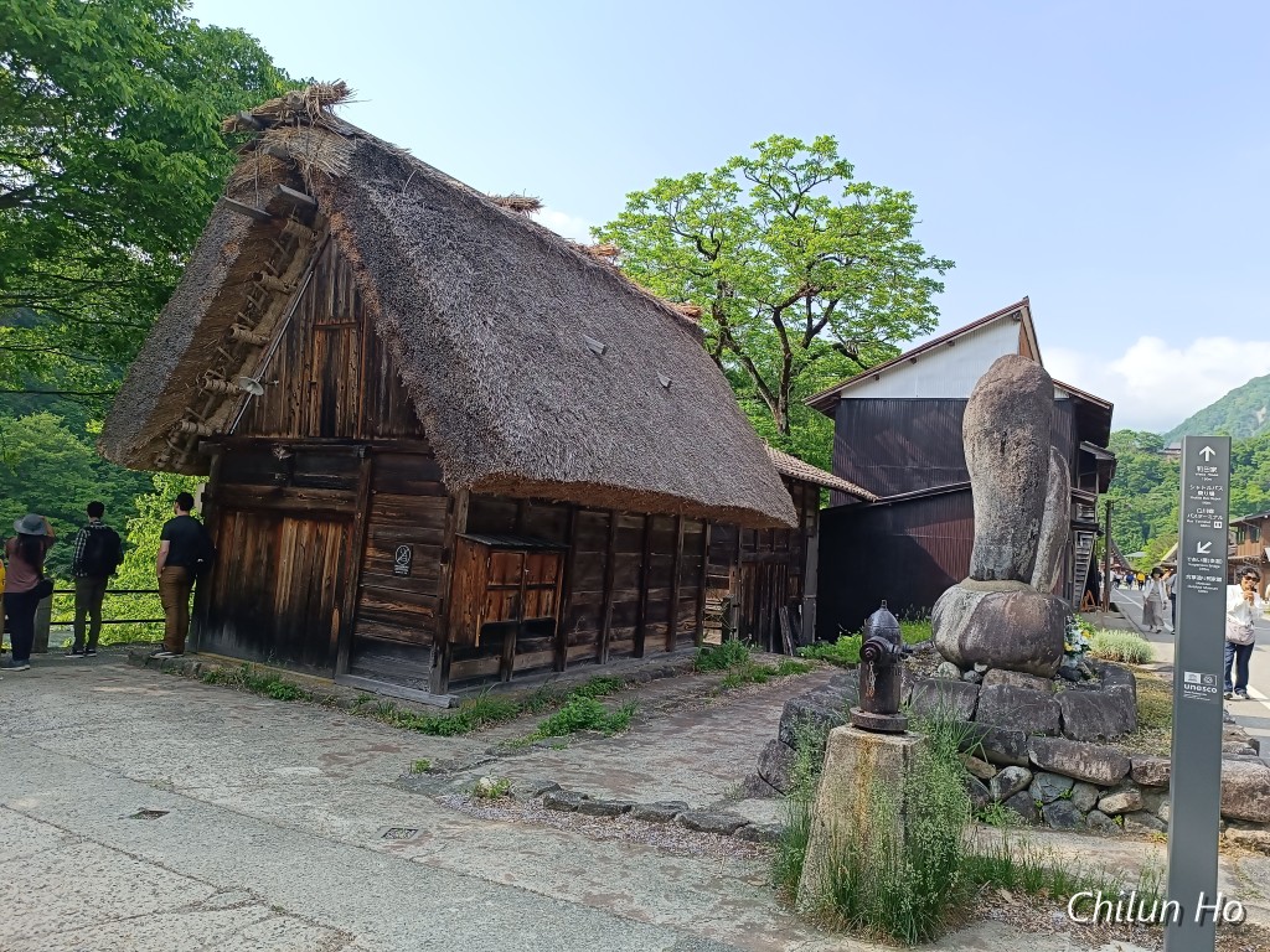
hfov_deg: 71.6
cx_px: 635
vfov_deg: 56.8
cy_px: 476
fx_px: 881
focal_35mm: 24
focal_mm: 6.14
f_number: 1.65
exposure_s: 1/370
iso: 50
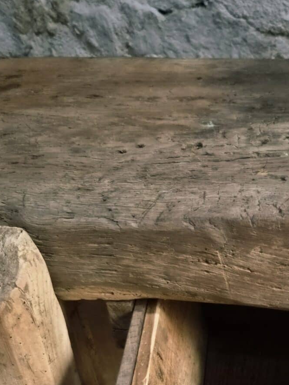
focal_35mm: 53
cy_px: 407
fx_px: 590
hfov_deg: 26.9
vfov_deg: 32.5
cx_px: 240
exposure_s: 1/50
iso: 1600
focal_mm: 5.4
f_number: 1.8
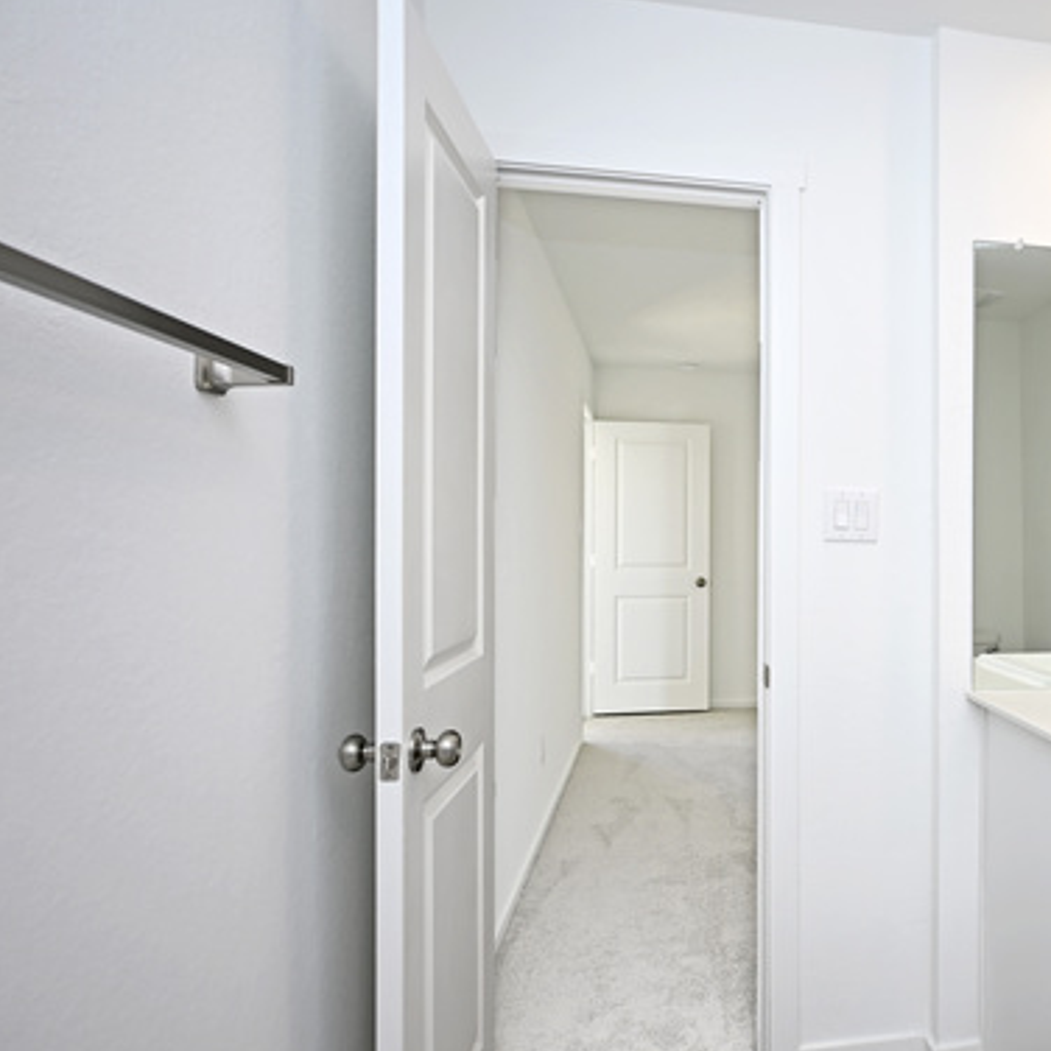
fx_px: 893
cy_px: 587
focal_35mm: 26
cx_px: 861
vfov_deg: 60.8
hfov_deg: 56.0
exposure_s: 1/30
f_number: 3.5
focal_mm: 12
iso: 64
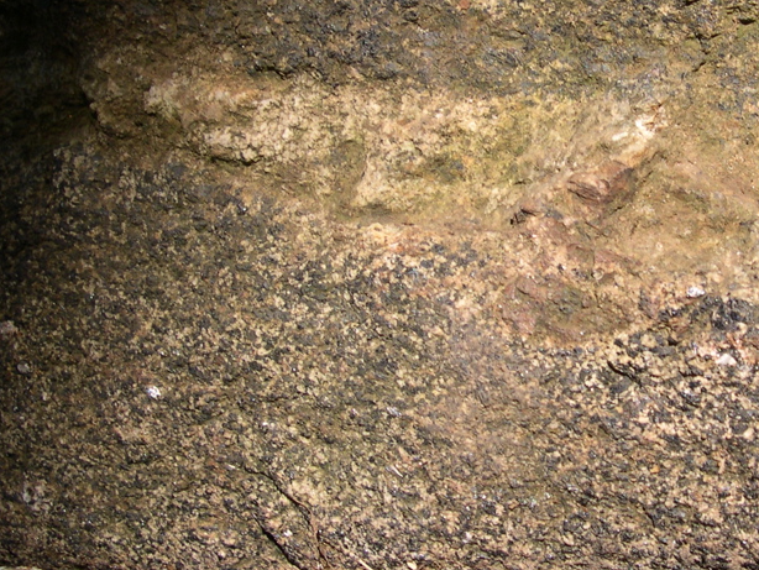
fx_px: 1448
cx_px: 565
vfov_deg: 22.2
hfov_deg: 29.0
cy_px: 204
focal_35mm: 66
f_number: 7.6
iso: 100
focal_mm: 8
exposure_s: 1/87.2
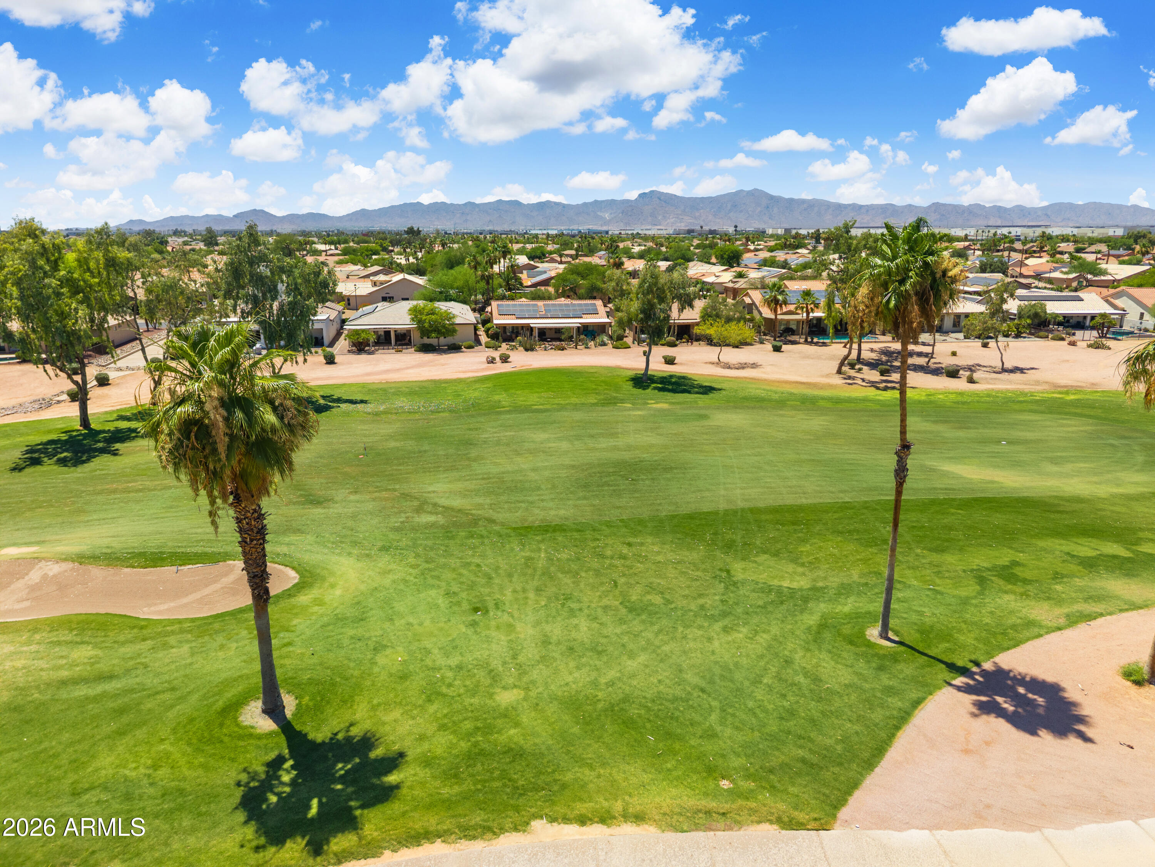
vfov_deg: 56.8
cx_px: 578
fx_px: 801
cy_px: 434
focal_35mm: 24
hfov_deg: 71.6
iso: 110
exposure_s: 1/4000
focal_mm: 8.67
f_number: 1.8
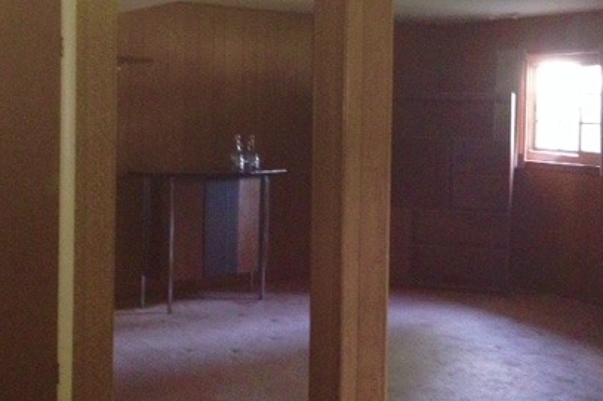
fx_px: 904
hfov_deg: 36.8
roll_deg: -1.5
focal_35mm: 54
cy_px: 133
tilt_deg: -1.5
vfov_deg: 24.9
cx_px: 339
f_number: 2.4
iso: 400
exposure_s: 1/16
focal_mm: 4.12
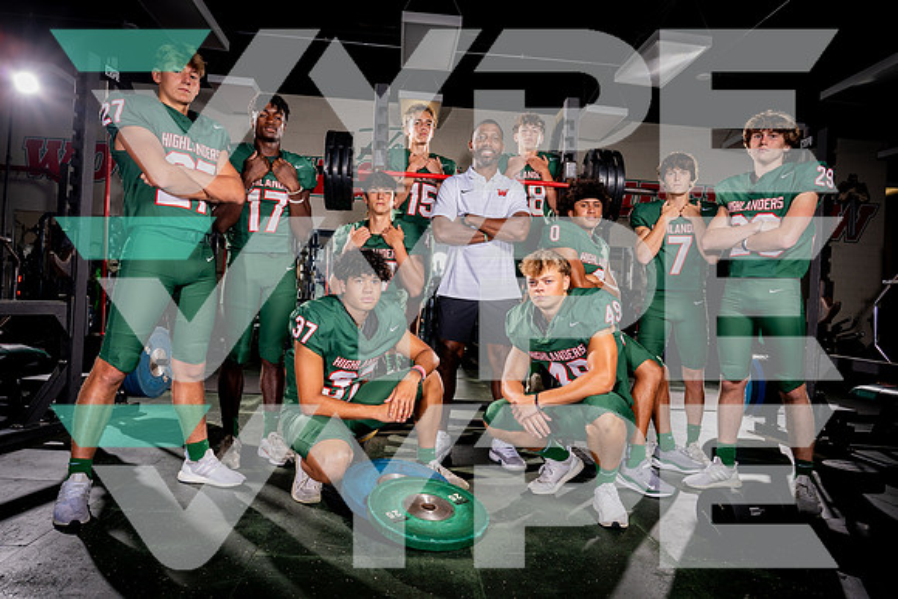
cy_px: 300
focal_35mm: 25
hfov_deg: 71.5
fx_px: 624
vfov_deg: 51.3
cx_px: 449
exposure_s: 1/250
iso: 200
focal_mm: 25
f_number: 5.6
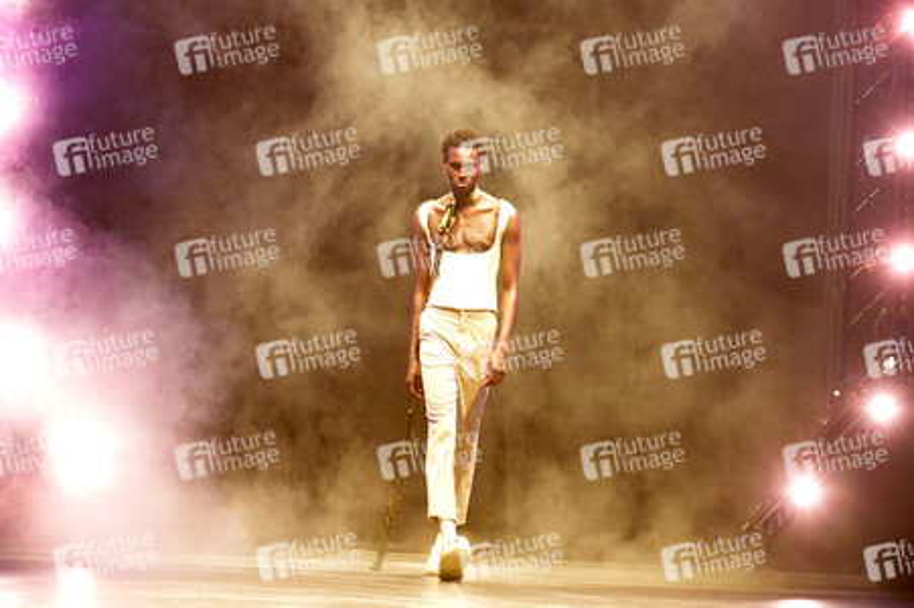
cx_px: 457
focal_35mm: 240
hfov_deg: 8.6
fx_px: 6089
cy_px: 304
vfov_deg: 5.7
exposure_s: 1/60
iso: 8000
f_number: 5.6
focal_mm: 240
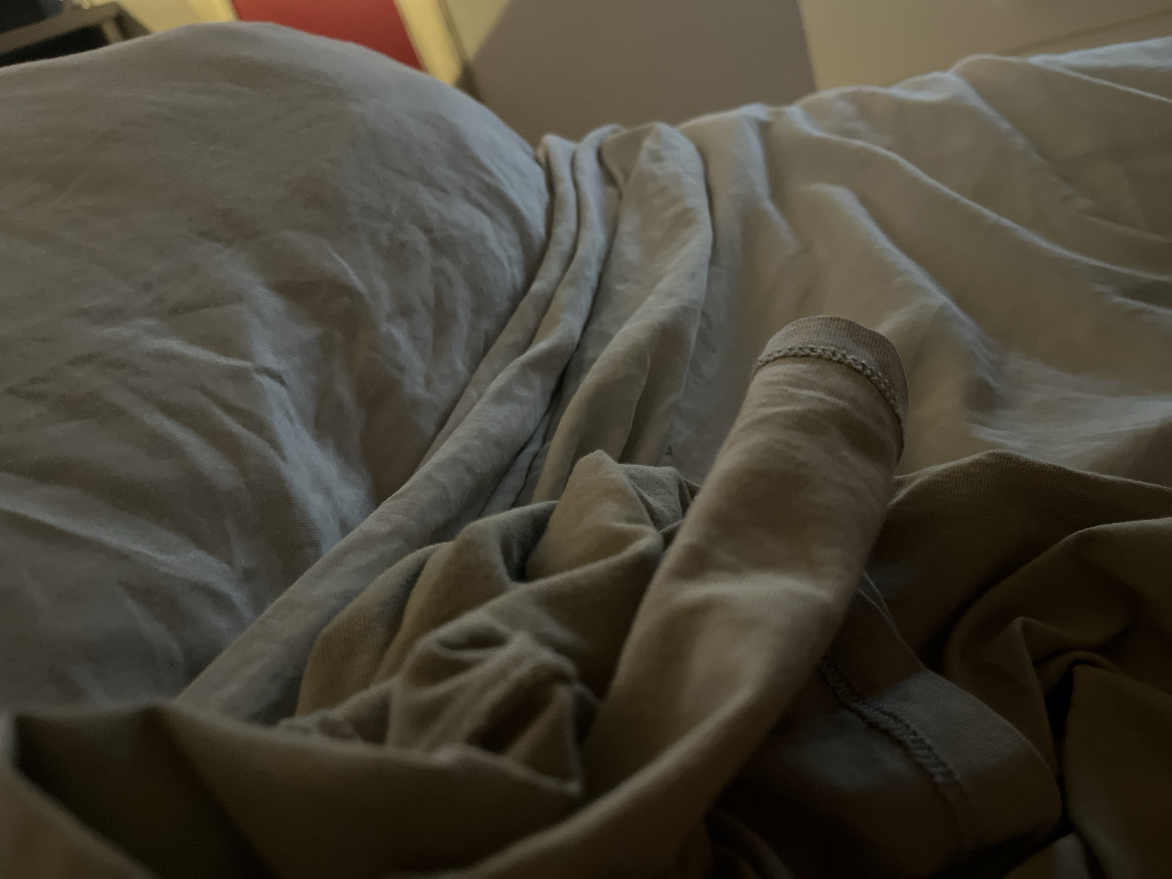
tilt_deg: -28.6
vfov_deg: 53.1
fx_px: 880
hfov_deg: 67.3
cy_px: 440
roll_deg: +21.9
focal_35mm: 26
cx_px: 586
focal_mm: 5.1
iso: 1000
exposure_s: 1/30
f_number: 1.6
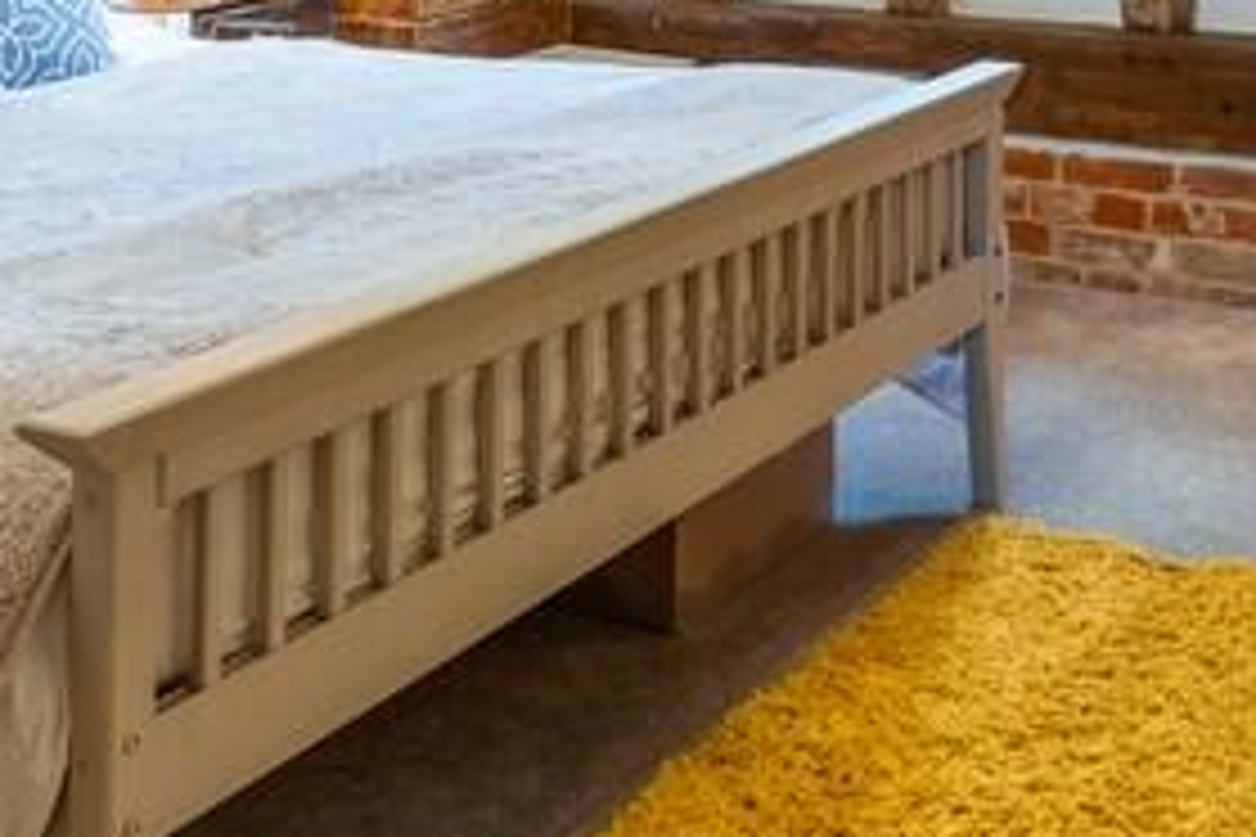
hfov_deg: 34.4
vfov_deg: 21.8
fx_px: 1919
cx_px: 1116
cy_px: -295
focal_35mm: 55
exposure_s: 1/15
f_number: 8
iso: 160
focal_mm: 10
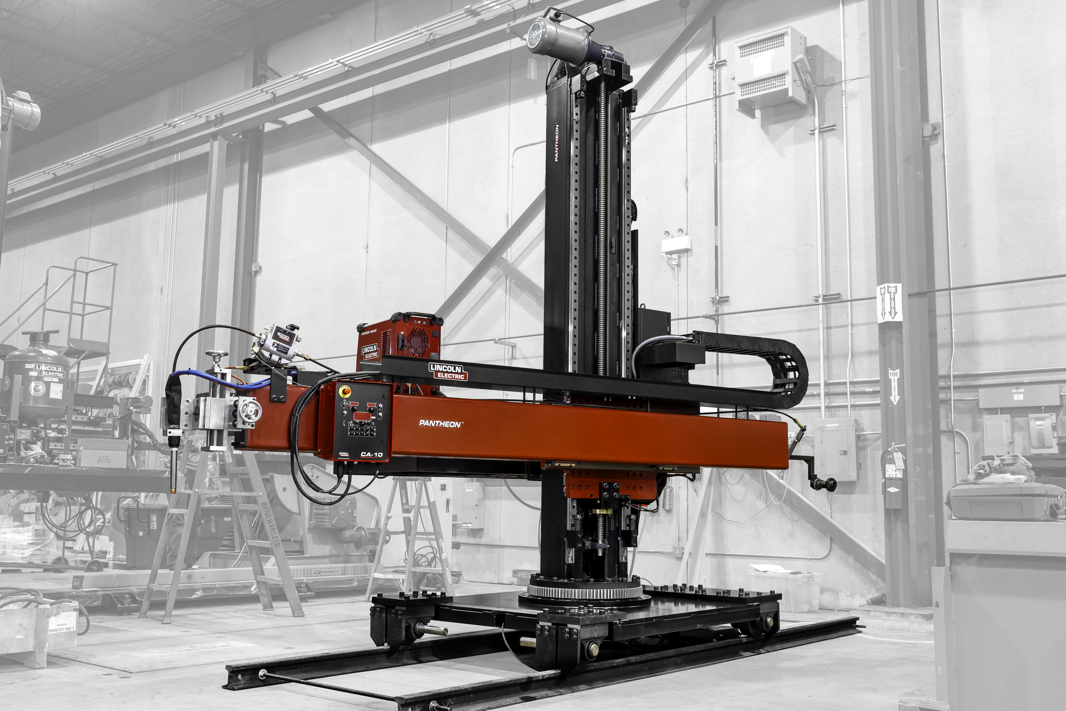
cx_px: 533
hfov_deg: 54.4
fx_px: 1036
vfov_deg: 37.9
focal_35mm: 35
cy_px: 356
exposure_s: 1/15
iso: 1600
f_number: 5.6
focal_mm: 23
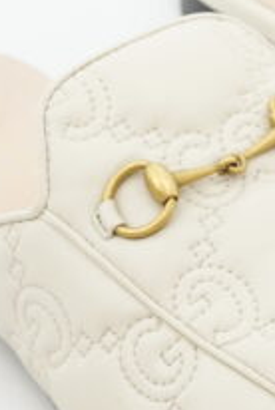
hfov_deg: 5.5
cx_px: 384
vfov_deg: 8.3
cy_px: 159
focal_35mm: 248
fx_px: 2832
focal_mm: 50
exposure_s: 1/13
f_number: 6.3
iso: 640
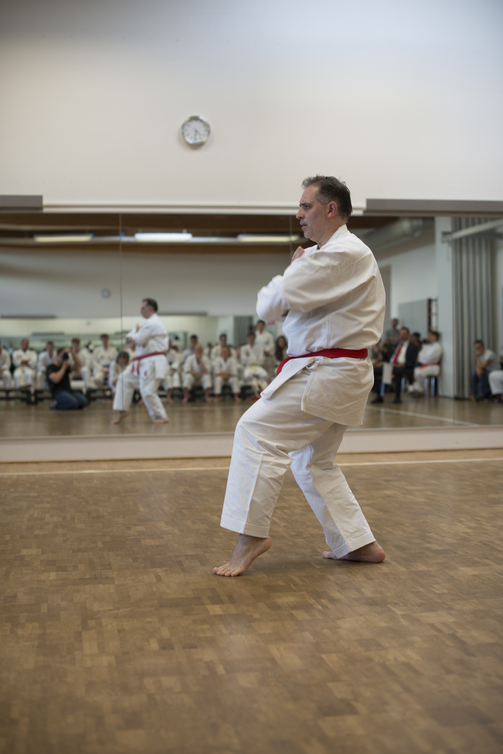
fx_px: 1047
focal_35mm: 50
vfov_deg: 39.6
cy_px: 377
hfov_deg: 27.0
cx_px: 252
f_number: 2.5
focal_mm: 50
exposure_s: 1/50
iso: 100
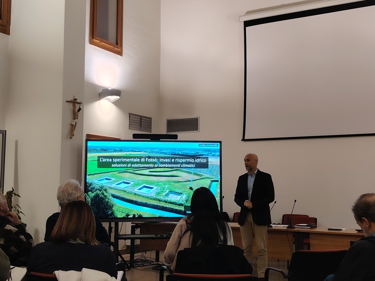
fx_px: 520
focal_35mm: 48
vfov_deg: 30.3
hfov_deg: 39.7
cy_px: 140
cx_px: 188
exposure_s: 1/33.3
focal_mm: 5.25
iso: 319
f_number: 1.75
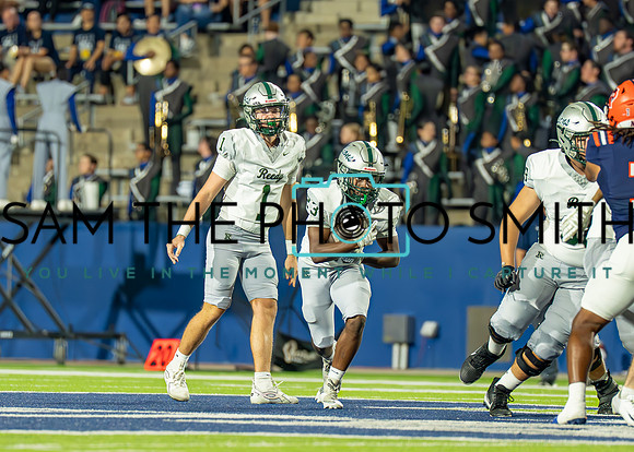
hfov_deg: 4.3
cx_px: 354
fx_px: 8506
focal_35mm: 473
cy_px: 228
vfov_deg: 3.0
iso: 2000
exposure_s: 1/1000
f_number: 2.8
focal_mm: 200
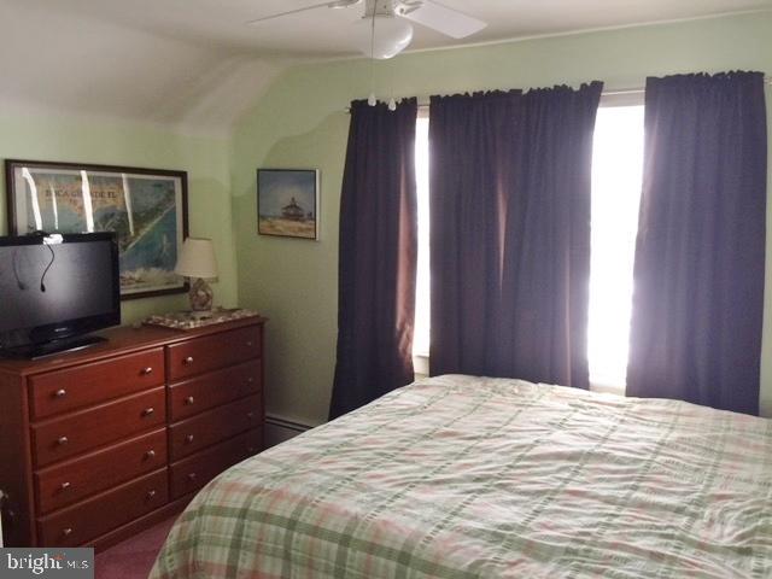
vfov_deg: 48.2
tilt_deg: -7.5
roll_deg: -1.8
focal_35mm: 29
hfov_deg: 61.7
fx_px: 647
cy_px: 290
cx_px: 386
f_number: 2.2
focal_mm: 4.15
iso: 80
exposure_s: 1/15
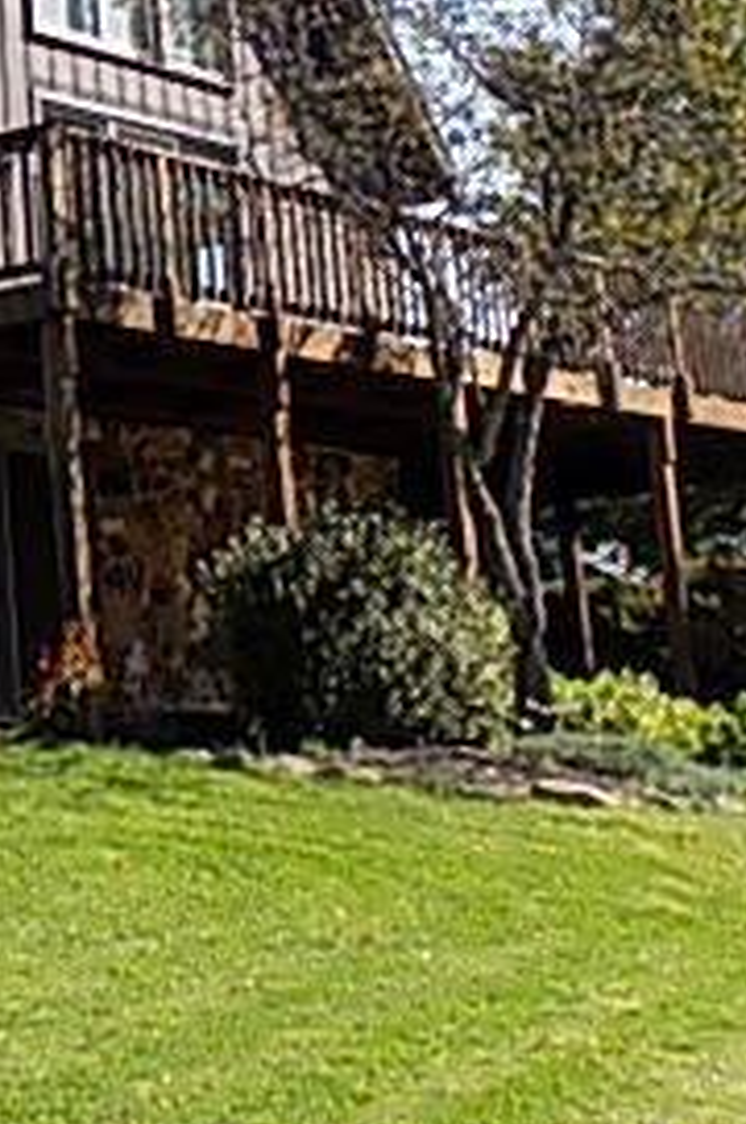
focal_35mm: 91
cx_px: -240
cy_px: 191
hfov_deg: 14.3
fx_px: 2836
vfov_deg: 22.0
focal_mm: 6.6
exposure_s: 1/400
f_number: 3.5
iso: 80
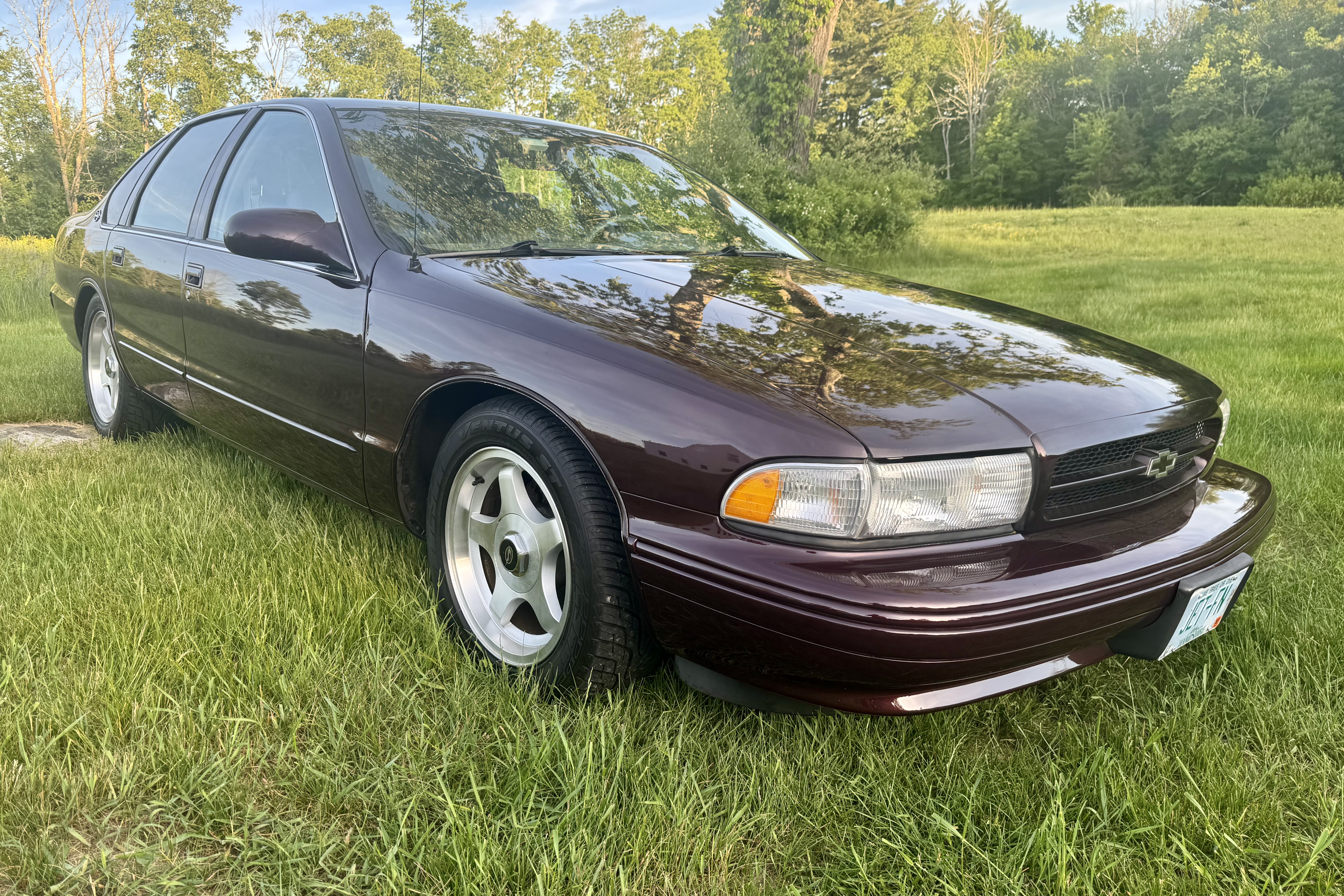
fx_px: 933
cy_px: 407
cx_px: 672
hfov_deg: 71.5
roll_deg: +3.5
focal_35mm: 25
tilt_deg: -13.5
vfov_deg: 51.2
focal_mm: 6.76
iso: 80
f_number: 1.78
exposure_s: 1/477
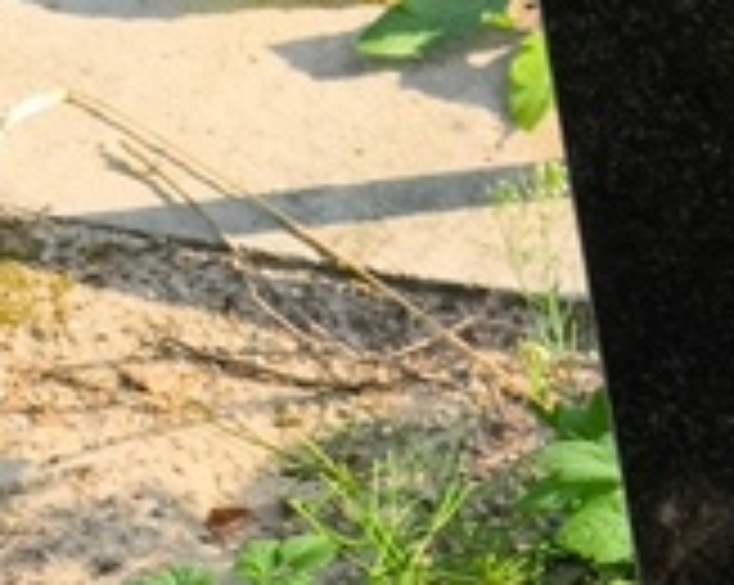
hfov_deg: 7.8
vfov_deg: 6.4
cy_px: 576
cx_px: 1331
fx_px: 5207
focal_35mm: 240
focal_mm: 4.71
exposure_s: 1/523
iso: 50
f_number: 1.7
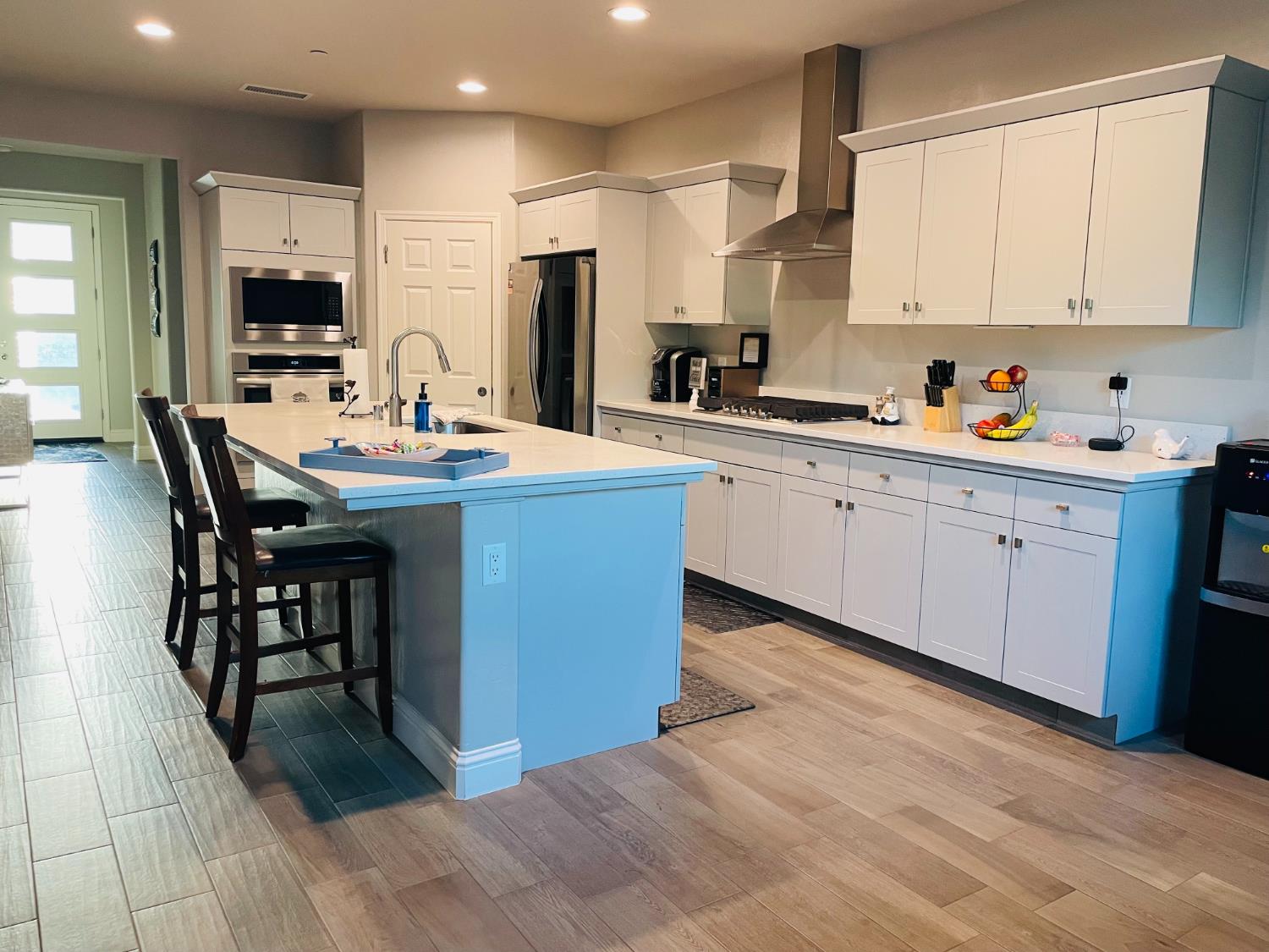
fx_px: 953
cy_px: 476
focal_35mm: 26
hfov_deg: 67.3
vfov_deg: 53.1
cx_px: 634
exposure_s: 1/60
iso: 160
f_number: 1.6
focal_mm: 4.2
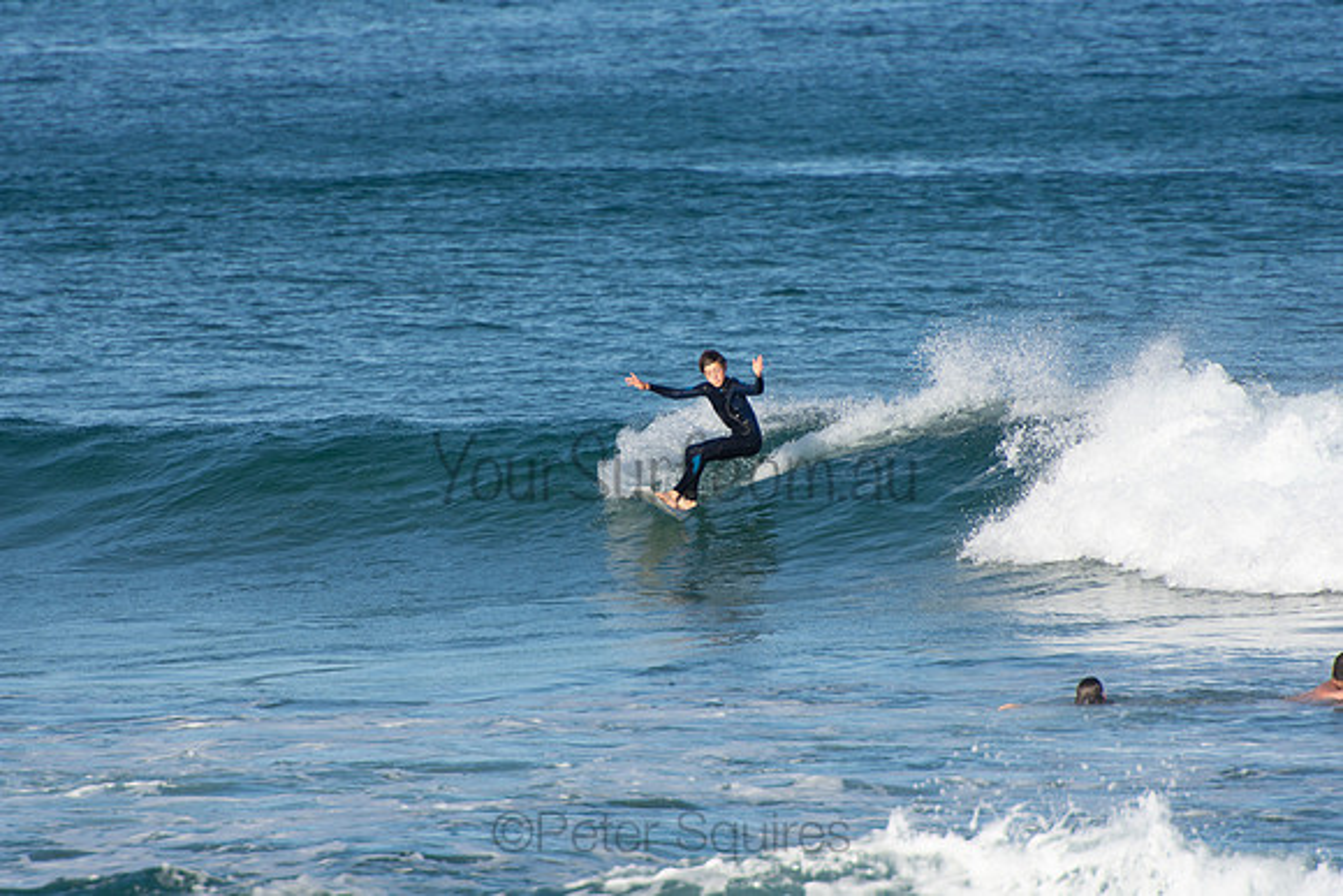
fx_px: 22388
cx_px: 672
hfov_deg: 3.4
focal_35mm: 600
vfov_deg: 2.3
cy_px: 448
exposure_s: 1/1000
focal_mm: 400
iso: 220
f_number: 5.6
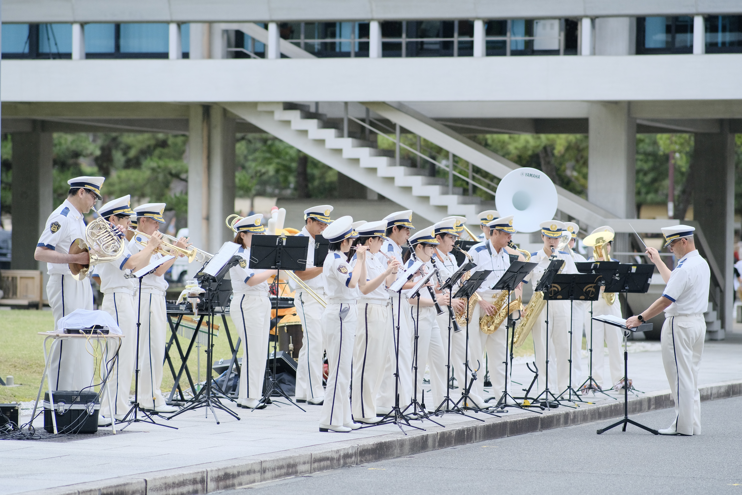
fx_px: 2638
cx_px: 371
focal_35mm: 128
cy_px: 248
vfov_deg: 10.7
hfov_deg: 16.0
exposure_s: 1/4700
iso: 640
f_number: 2
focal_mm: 85
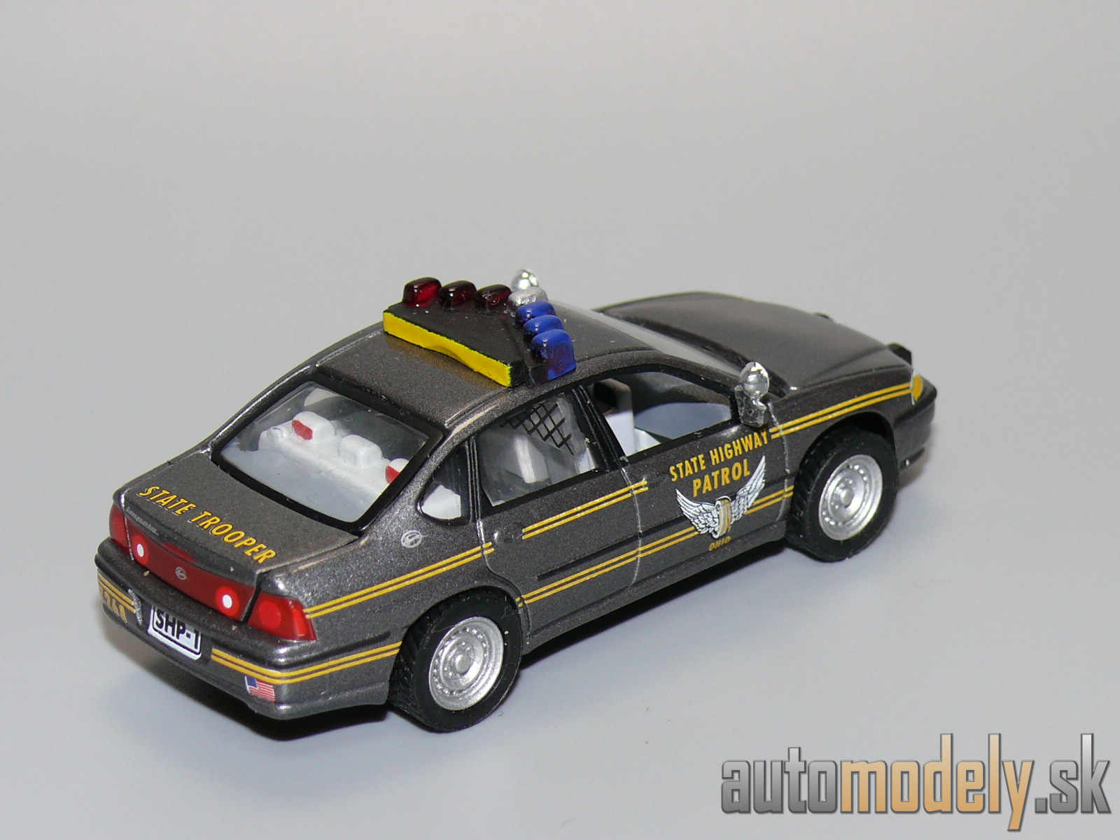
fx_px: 3559
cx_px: 560
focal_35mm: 110
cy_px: 420
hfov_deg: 17.9
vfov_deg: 13.5
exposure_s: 1/30
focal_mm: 14
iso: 100
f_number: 4
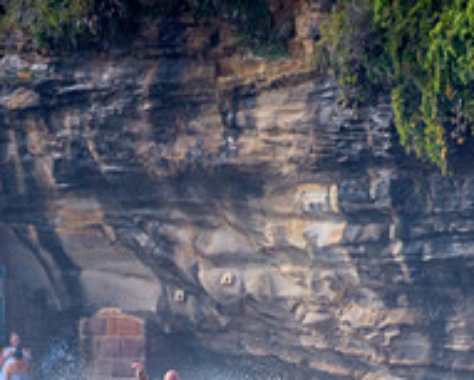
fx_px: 24563
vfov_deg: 0.9
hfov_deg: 1.1
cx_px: 9
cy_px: 330
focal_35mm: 1750
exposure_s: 1/2000
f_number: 5.6
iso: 280
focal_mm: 500
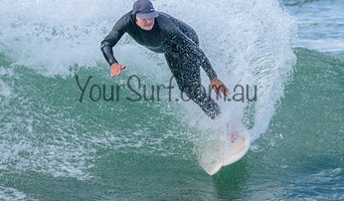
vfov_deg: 0.7
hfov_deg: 1.2
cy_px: 7
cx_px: 155
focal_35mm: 1760
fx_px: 16202
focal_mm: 800
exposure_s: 1/1250
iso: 4000
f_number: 11
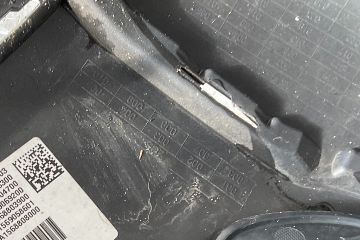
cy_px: 243
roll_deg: -38.2
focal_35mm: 68
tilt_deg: -31.1
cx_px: 31
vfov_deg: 19.4
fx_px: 680
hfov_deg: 28.4
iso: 16
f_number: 1.8
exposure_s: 1/129
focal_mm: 3
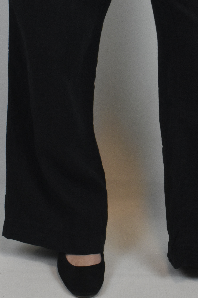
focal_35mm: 119
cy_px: 21
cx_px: 124
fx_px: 982
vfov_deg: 16.9
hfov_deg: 11.5
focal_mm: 36
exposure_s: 1/50
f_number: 18
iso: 1600
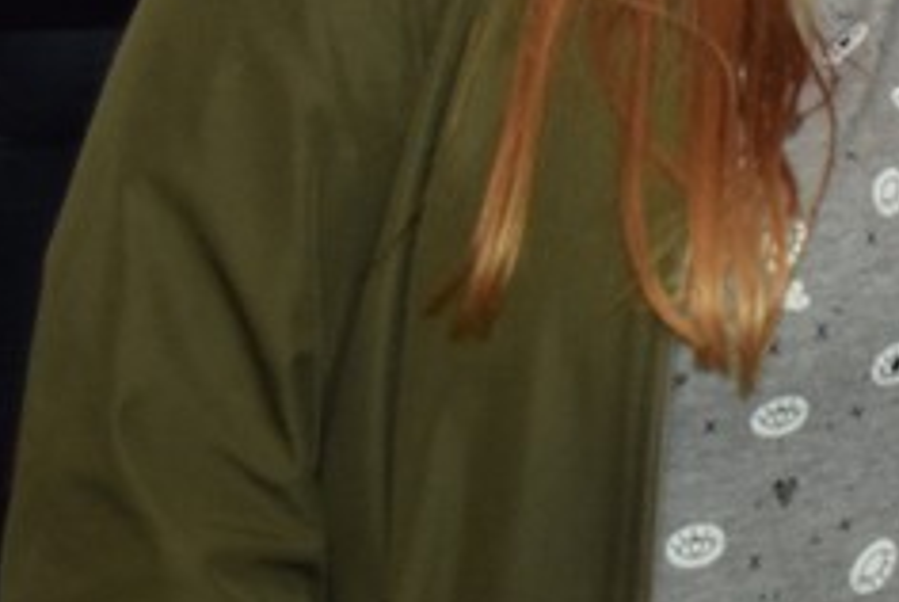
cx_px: 1225
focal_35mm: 154
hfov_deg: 12.8
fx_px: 3850
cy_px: -103
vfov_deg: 8.8
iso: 1600
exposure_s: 1/30
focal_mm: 24
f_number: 4
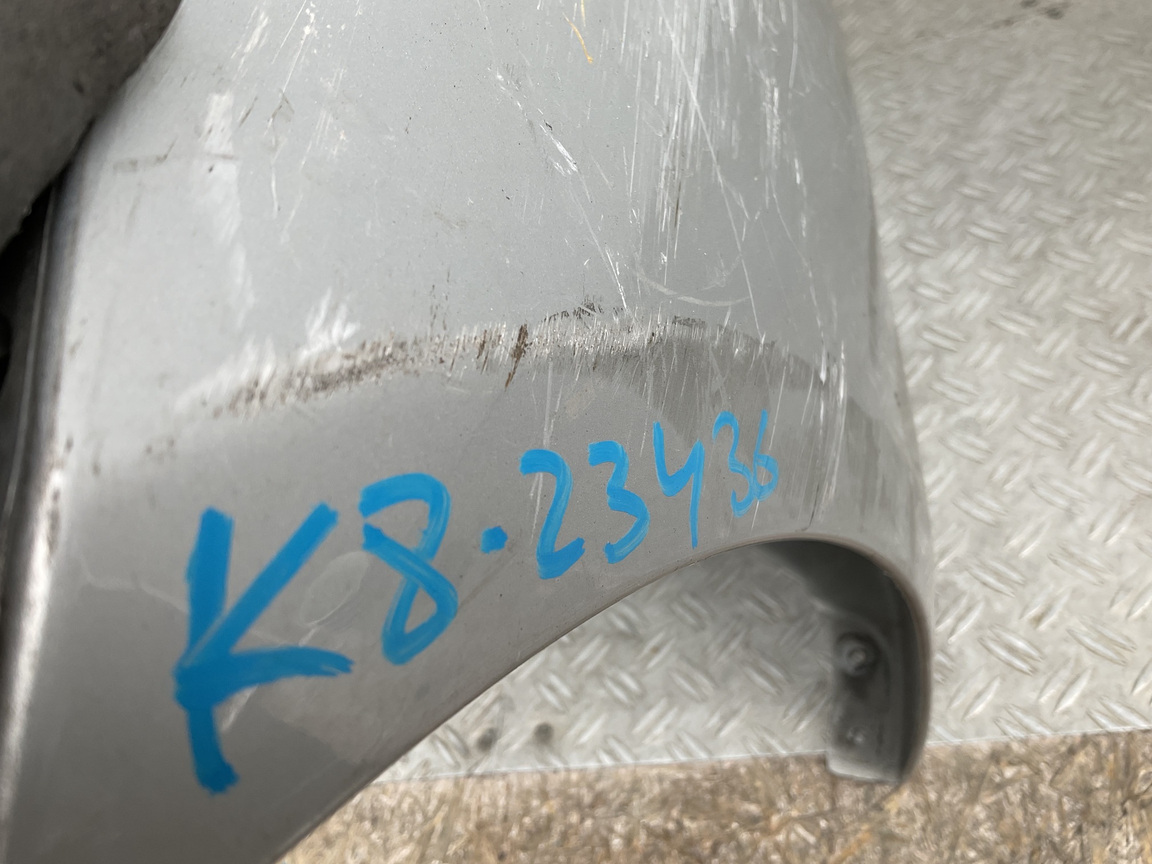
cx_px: 576
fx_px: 965
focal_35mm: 29
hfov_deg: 61.7
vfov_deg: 48.2
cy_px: 432
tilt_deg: -46.9
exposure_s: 1/118
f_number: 1.8
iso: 16
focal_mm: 3
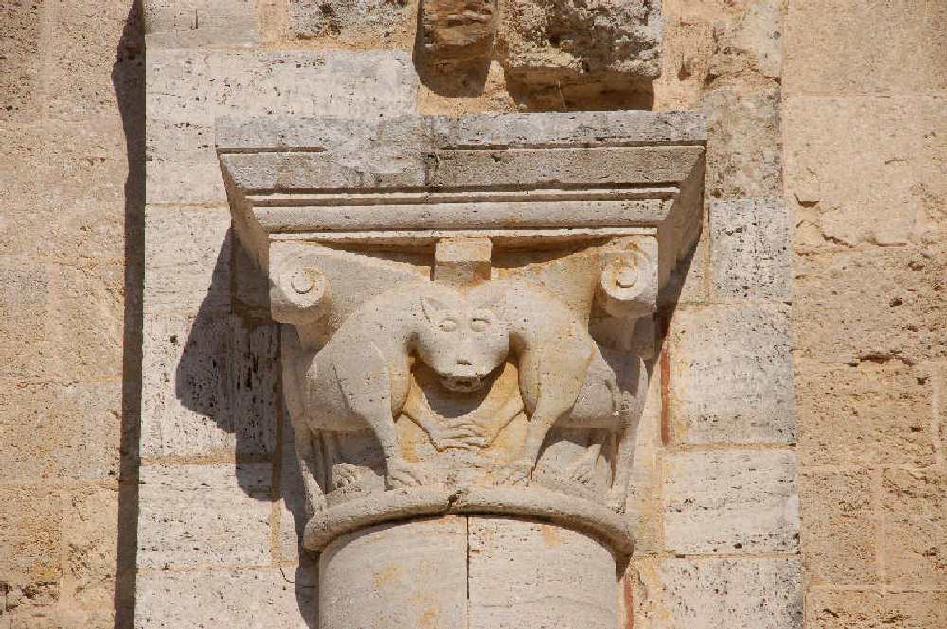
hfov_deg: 11.8
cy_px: 314
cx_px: 474
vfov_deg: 7.9
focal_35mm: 174
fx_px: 4573
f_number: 9.5
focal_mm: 116
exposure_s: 1/1500
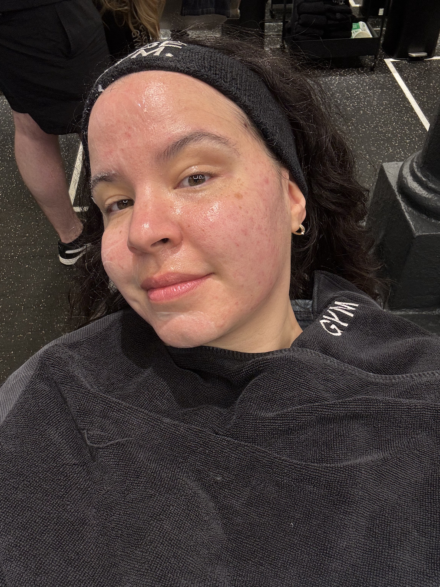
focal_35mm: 30
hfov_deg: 46.8
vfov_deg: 60.0
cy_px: 294
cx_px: 220
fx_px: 508
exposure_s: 1/91
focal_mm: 2.69
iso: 80
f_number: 1.9
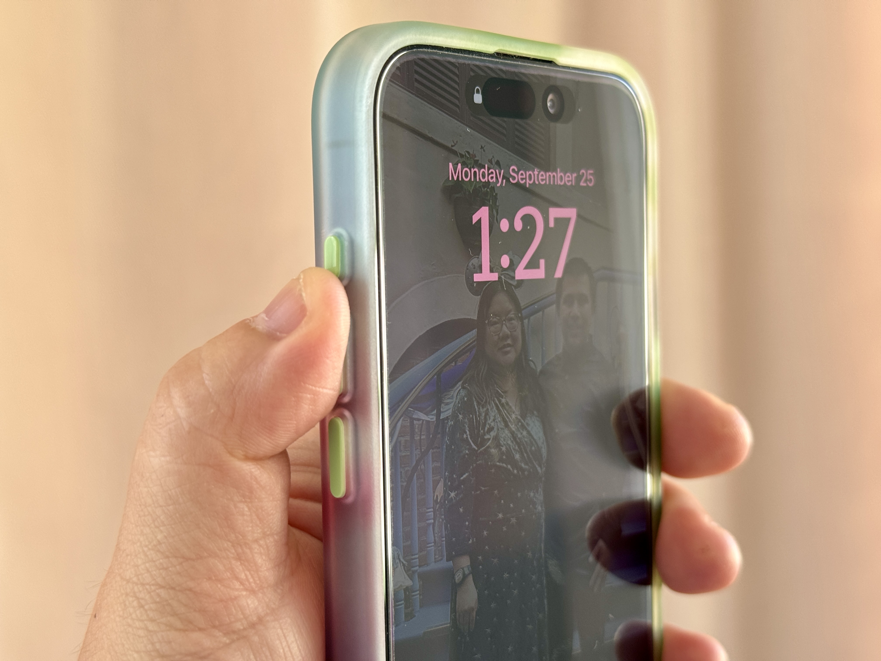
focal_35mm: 48
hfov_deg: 39.7
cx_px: 440
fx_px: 1222
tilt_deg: -7.3
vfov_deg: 30.3
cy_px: 330
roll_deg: +1.0
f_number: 1.78
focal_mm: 6.86
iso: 100
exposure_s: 1/77
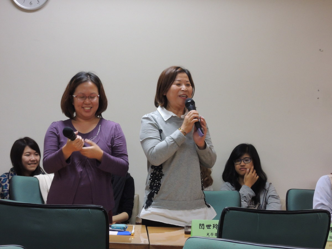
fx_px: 959
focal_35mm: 100
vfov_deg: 14.8
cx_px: 166
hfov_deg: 19.6
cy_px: 124
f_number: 5.5
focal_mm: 17.9
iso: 640
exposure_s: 1/30
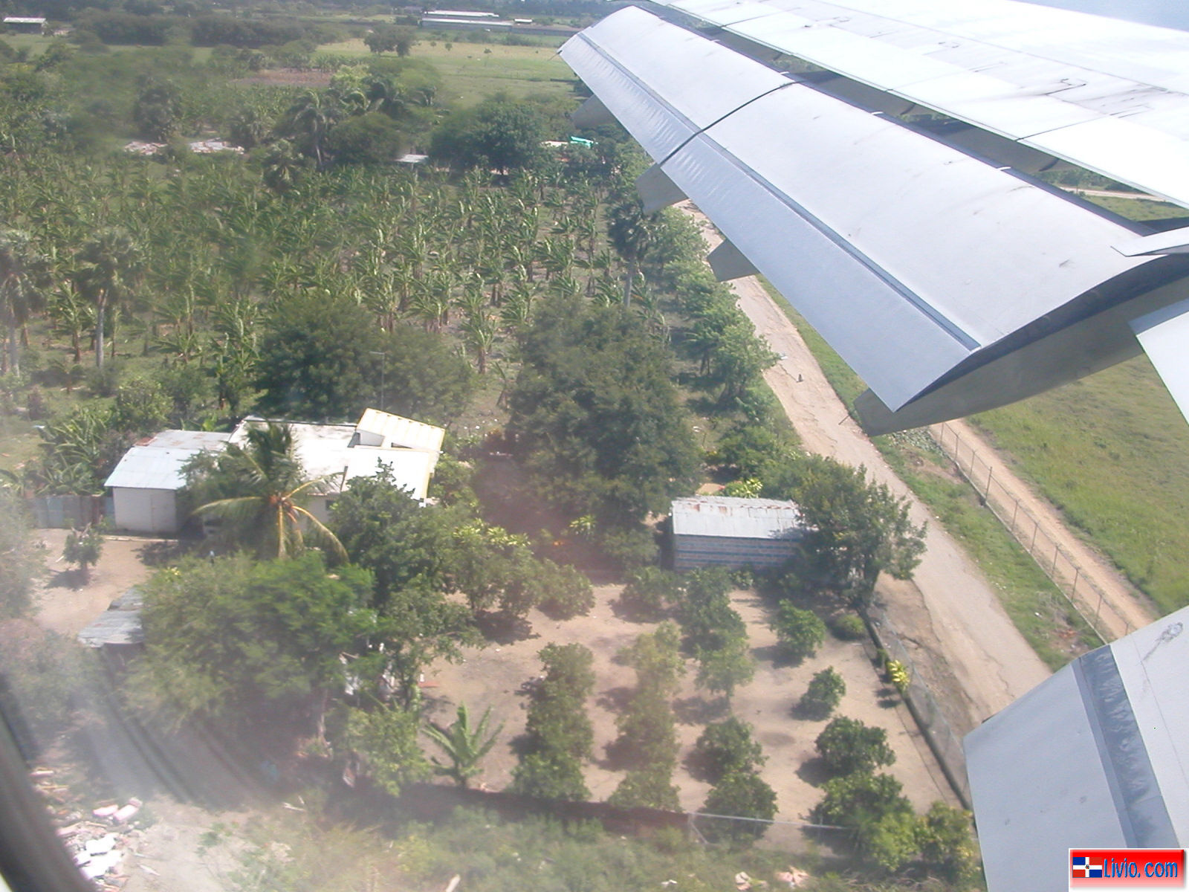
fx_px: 1271
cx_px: 594
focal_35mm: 37
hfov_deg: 50.1
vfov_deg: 38.7
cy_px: 446
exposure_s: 1/868
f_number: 2.7
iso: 100
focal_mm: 5.6
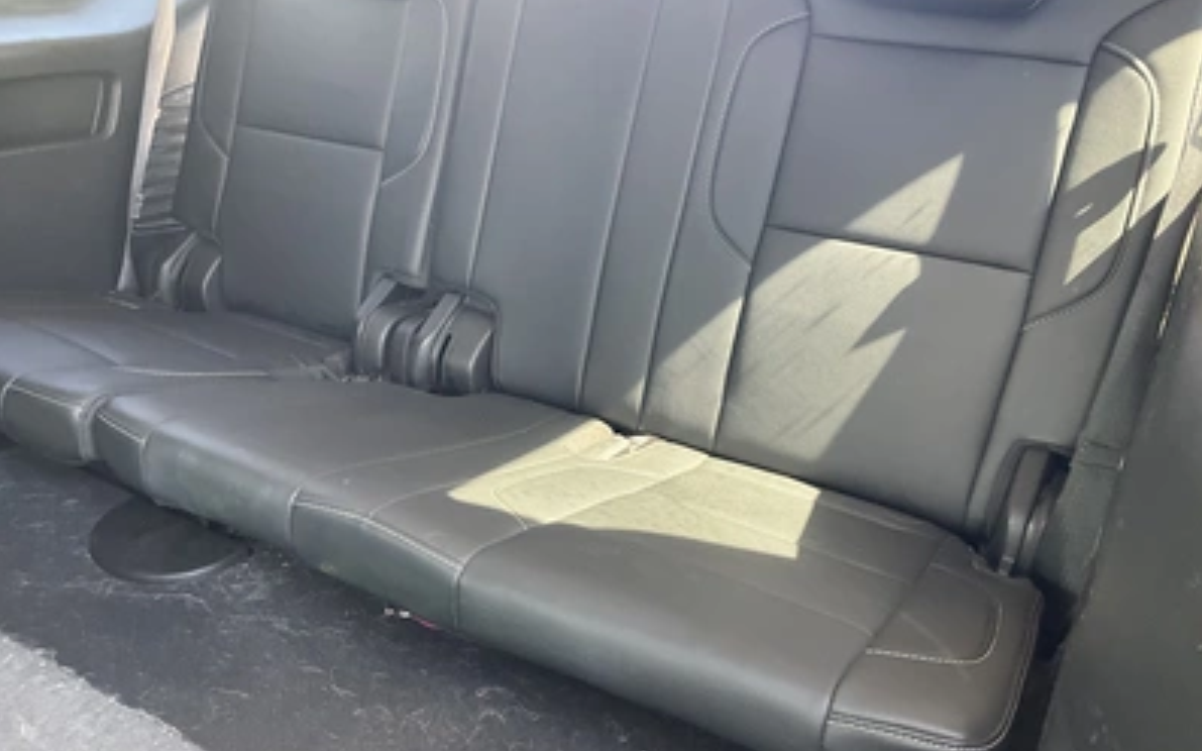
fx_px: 1015
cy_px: 415
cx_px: 599
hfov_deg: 61.2
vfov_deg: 40.5
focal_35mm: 31
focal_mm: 3
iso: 125
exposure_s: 1/60
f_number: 1.8
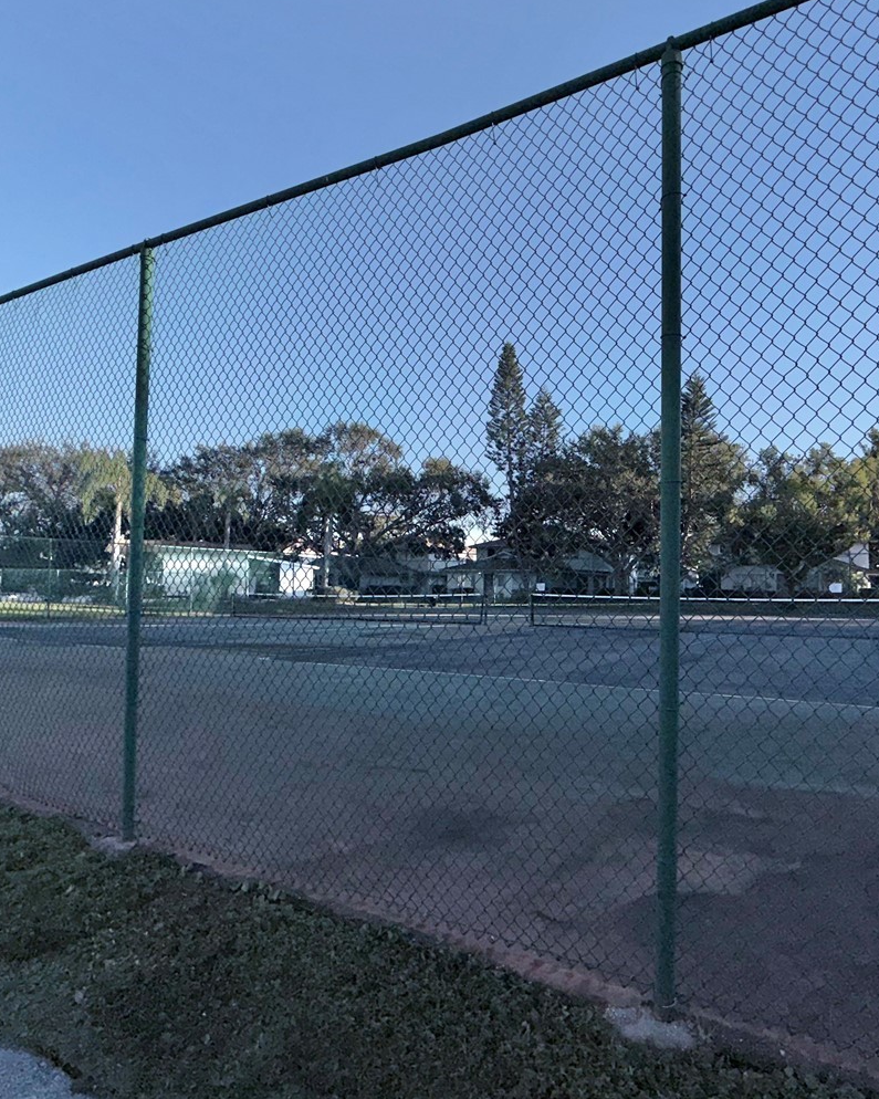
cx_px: 505
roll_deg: -0.4
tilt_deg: +1.9
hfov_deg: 62.8
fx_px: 716
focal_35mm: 22
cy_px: 561
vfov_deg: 75.0
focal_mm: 2.22
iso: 16
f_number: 2.2
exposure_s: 1/2092
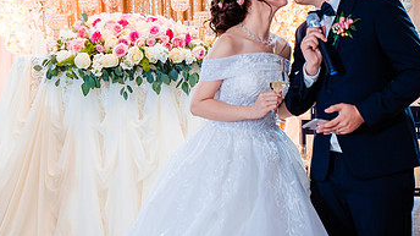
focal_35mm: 117
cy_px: 61
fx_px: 1302
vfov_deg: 10.3
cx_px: 136
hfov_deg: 18.3
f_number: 3.5
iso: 1000
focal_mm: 62
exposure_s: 1/160
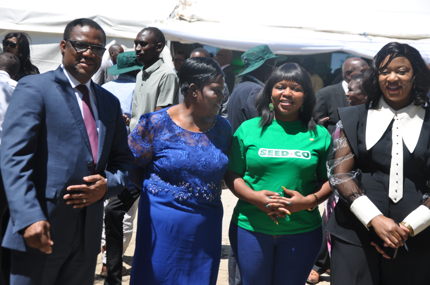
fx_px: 752
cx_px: 215
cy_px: 142
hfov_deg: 31.9
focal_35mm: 63
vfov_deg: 21.5
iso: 200
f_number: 4.8
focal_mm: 42
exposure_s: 1/800
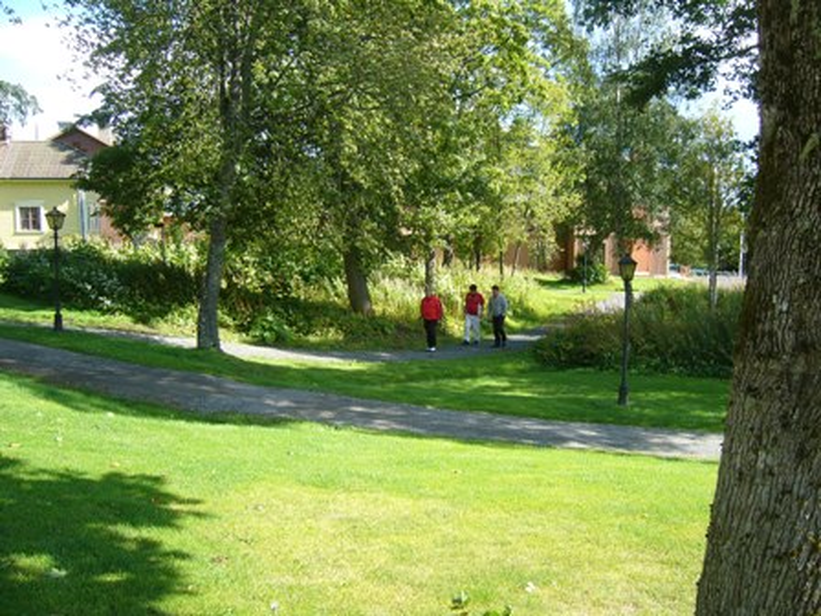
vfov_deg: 40.7
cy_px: 308
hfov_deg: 52.6
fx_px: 830
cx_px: 410
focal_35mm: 35
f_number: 2.8
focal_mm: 5.8
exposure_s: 1/200
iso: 50
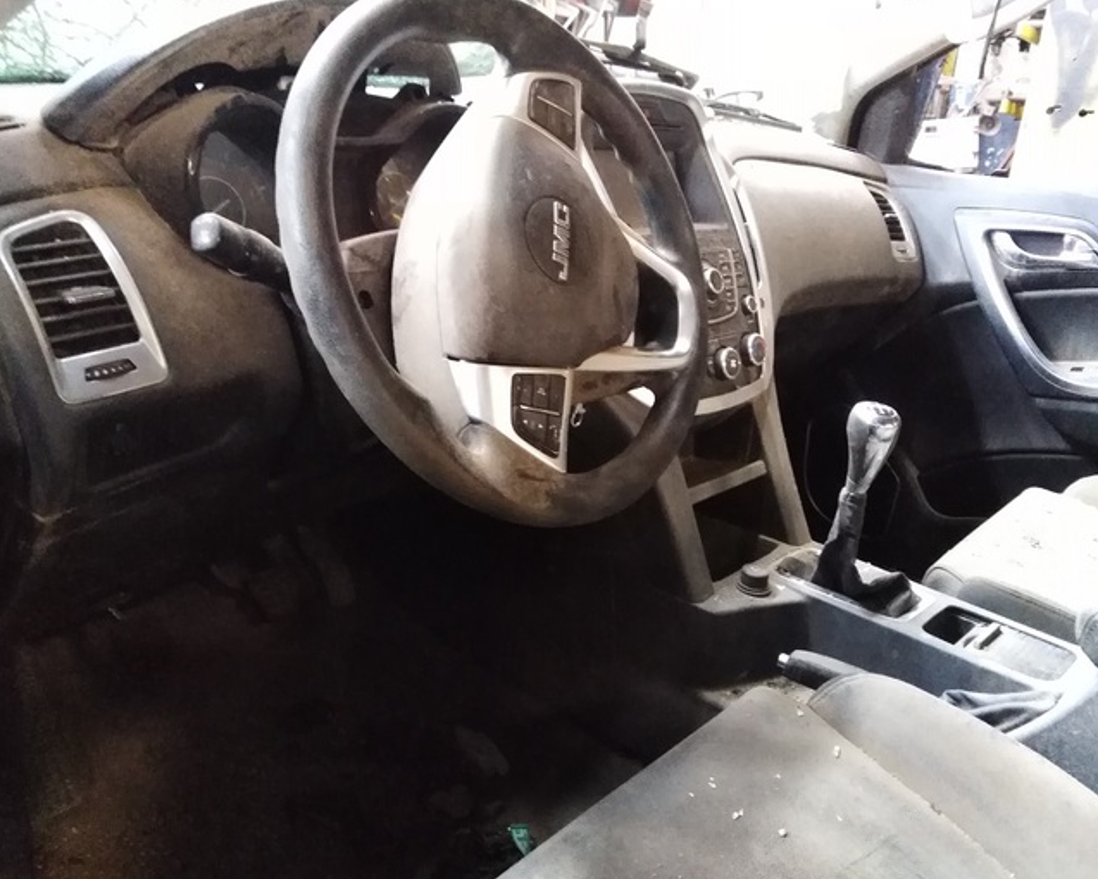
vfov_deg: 50.0
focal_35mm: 29
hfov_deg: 60.4
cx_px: 565
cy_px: 436
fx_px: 943
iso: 1952
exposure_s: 1/12
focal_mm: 3.46
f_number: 2.2
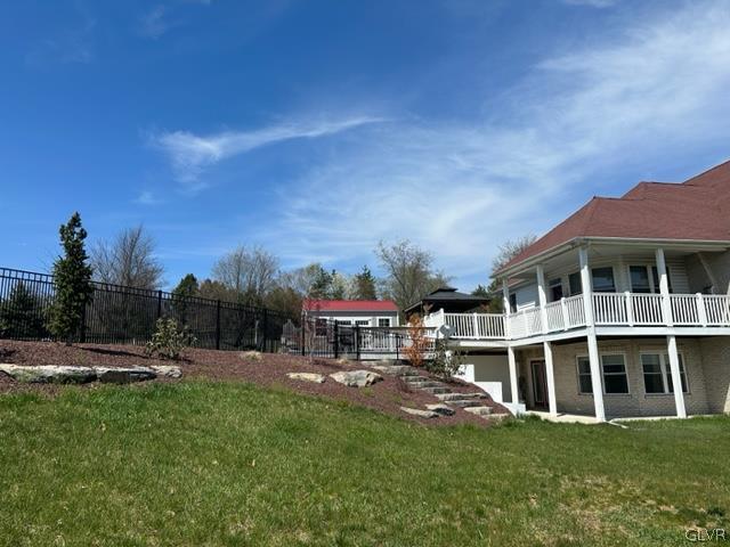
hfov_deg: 71.6
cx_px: 365
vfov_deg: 56.8
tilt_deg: +11.6
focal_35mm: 24
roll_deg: +1.4
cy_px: 274
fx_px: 506
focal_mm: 6.86
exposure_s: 1/7042
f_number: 1.78
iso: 80
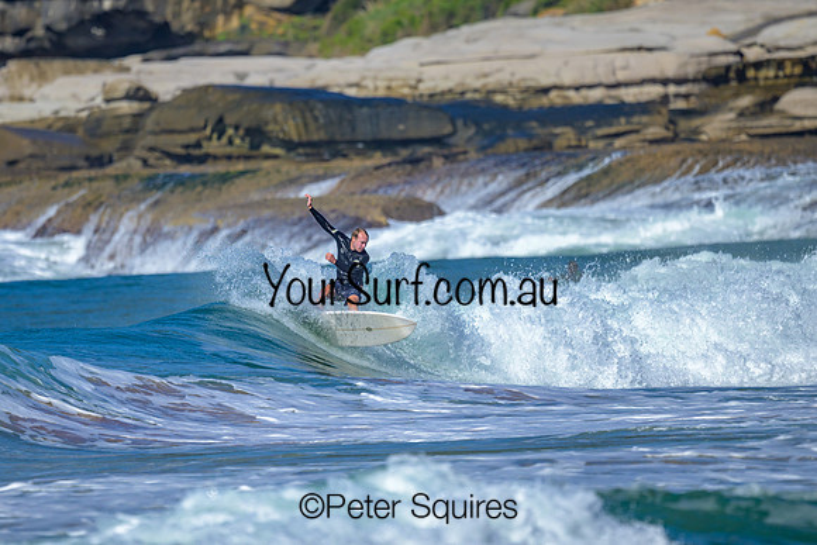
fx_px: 24953
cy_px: 250
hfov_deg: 1.9
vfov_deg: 1.3
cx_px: 314
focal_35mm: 1099
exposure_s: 1/2000
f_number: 6.3
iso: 200
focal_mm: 800
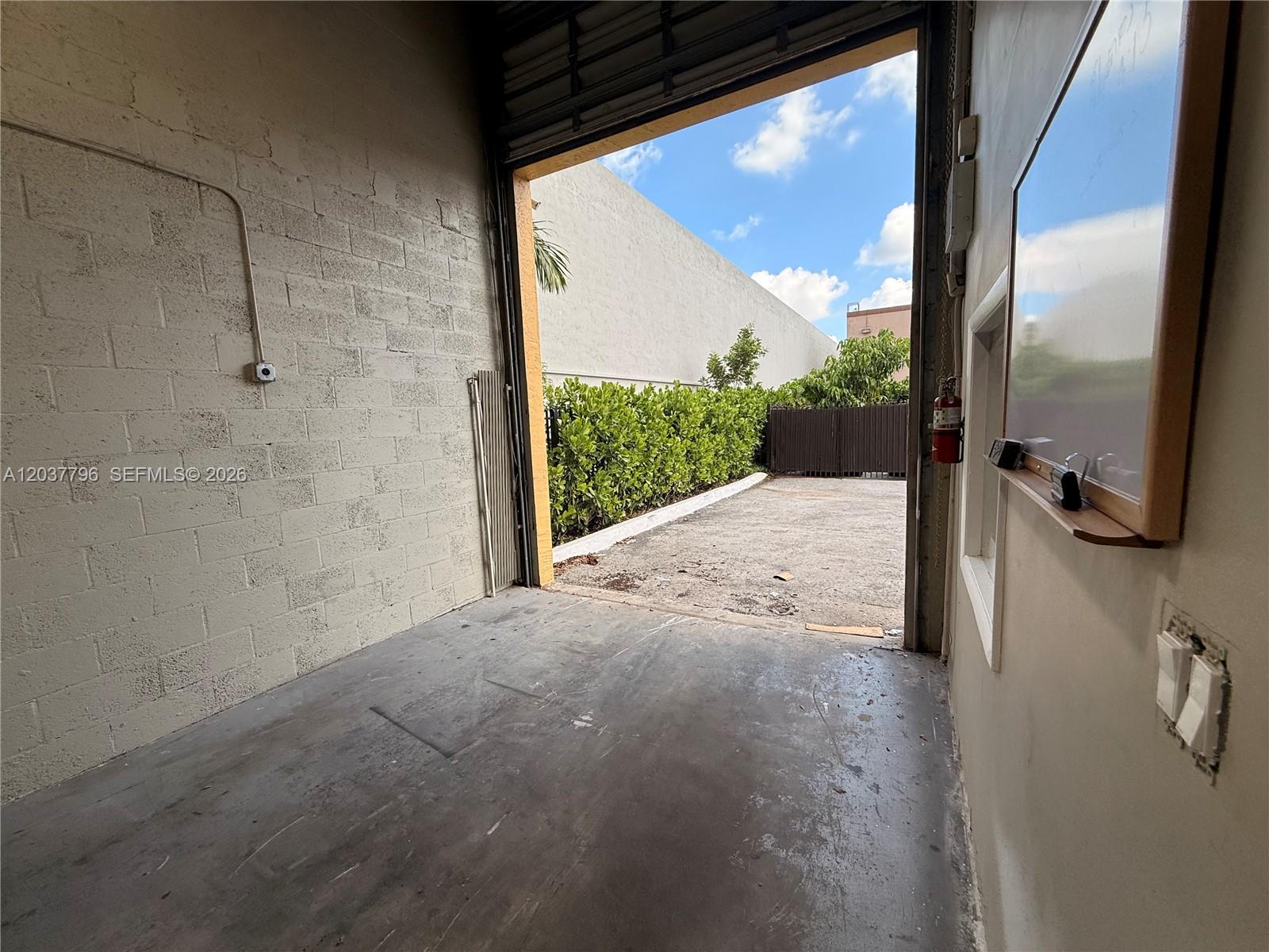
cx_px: 634
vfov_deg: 85.7
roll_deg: +2.1
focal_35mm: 14
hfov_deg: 102.1
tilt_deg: -7.0
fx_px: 513
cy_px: 476
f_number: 2.2
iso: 64
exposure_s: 1/742
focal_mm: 2.22
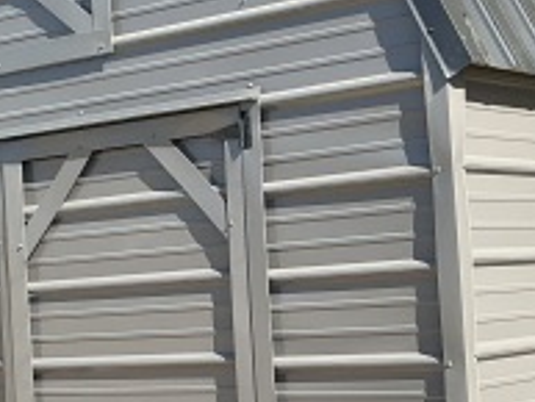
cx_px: 288
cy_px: 288
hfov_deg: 20.4
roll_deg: +1.7
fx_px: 1485
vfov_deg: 15.4
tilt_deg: -5.4
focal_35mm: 96
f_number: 1.8
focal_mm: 3
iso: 25
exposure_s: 1/978
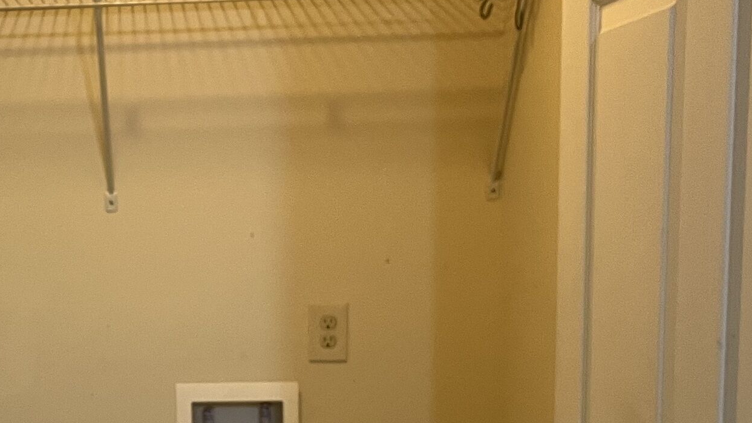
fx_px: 1396
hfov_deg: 28.9
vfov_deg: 17.0
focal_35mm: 70
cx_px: 72
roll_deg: +1.6
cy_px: 389
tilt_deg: -6.9
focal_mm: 5.1
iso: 160
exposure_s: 1/60
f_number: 1.6
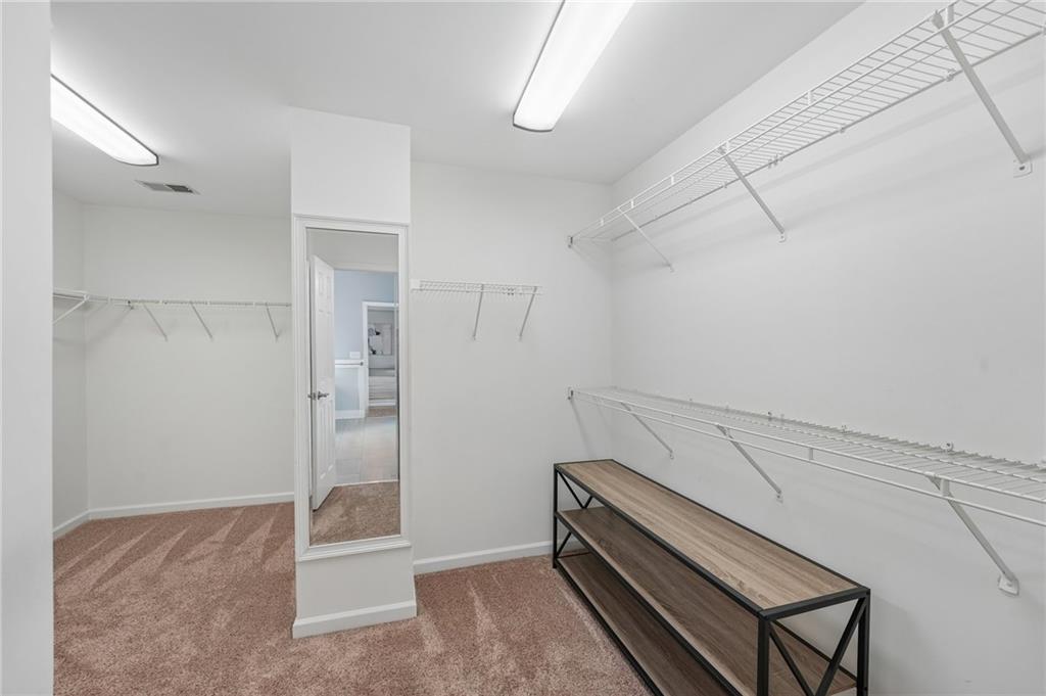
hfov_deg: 104.3
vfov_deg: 81.1
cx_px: 523
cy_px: 348
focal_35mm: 14
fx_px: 406
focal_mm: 14
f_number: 8
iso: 320
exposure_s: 1/13
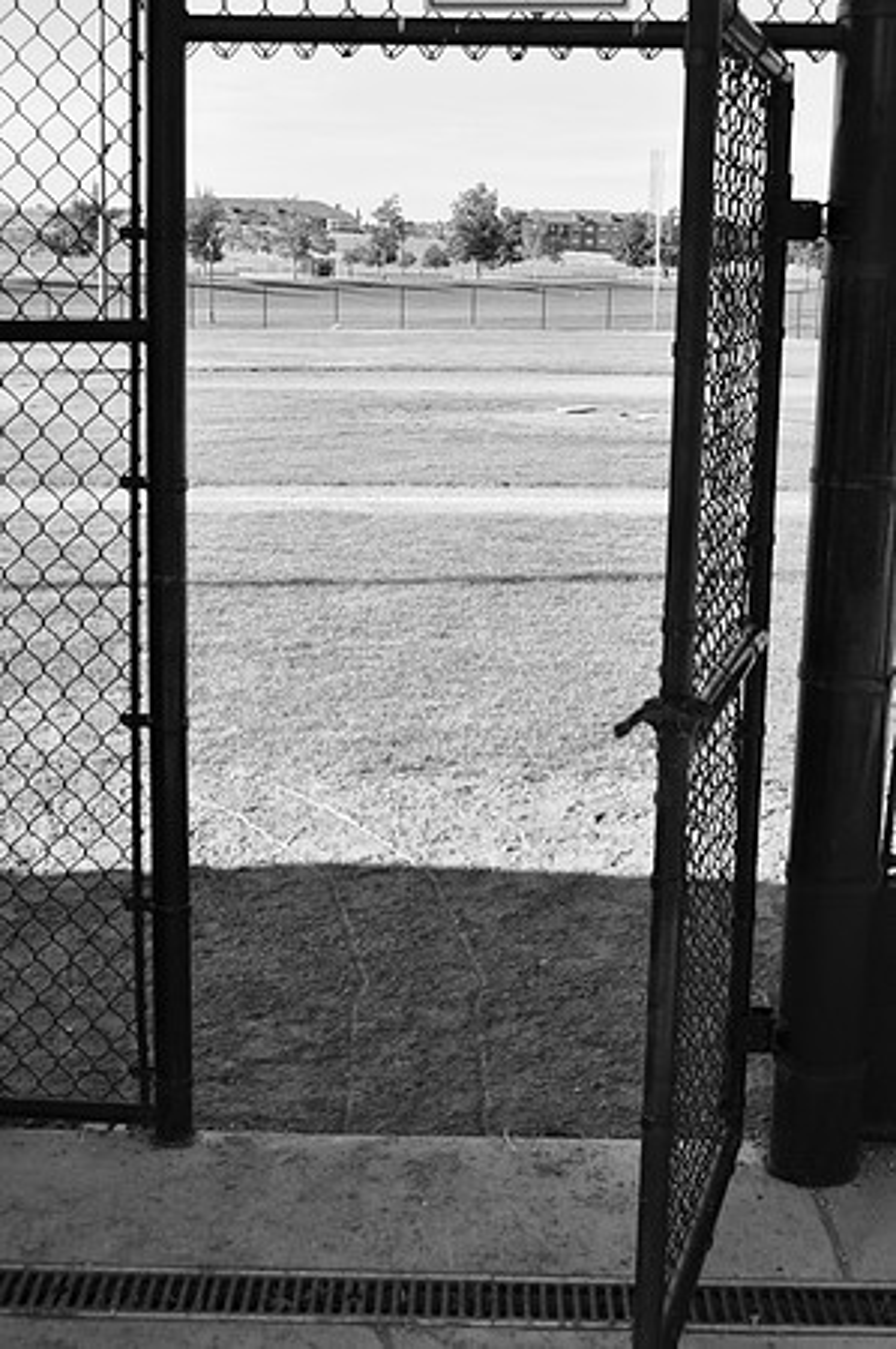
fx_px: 1908
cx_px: 448
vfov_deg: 38.9
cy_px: 674
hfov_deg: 26.4
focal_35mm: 51
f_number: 10
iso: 200
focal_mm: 34
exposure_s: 1/160
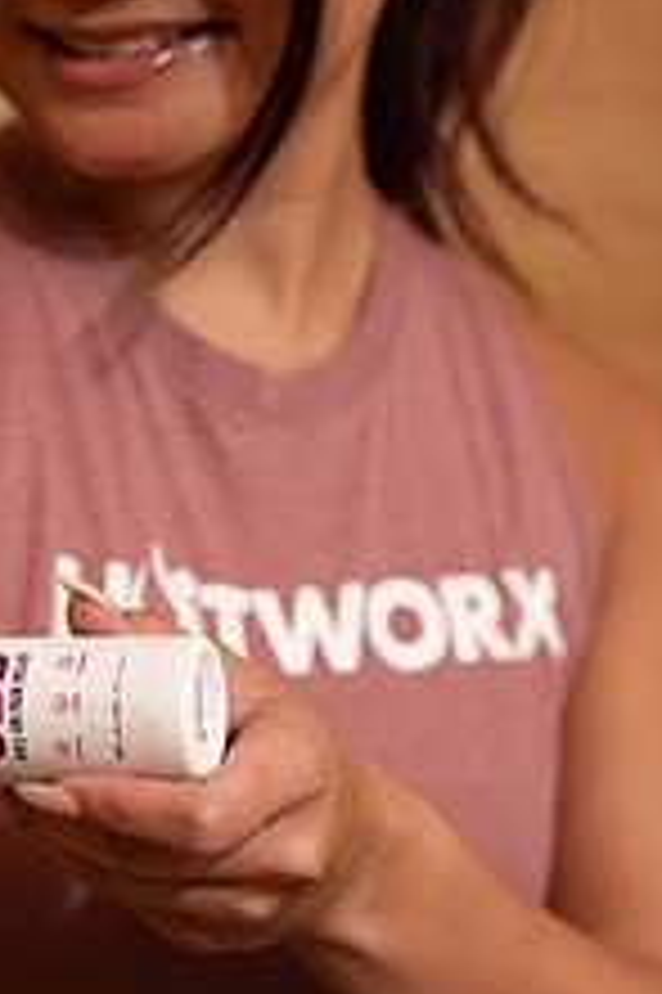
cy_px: 769
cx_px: 90
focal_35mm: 102
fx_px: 2818
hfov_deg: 13.3
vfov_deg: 19.9
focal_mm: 50
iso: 320
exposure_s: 1/100
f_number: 2.8
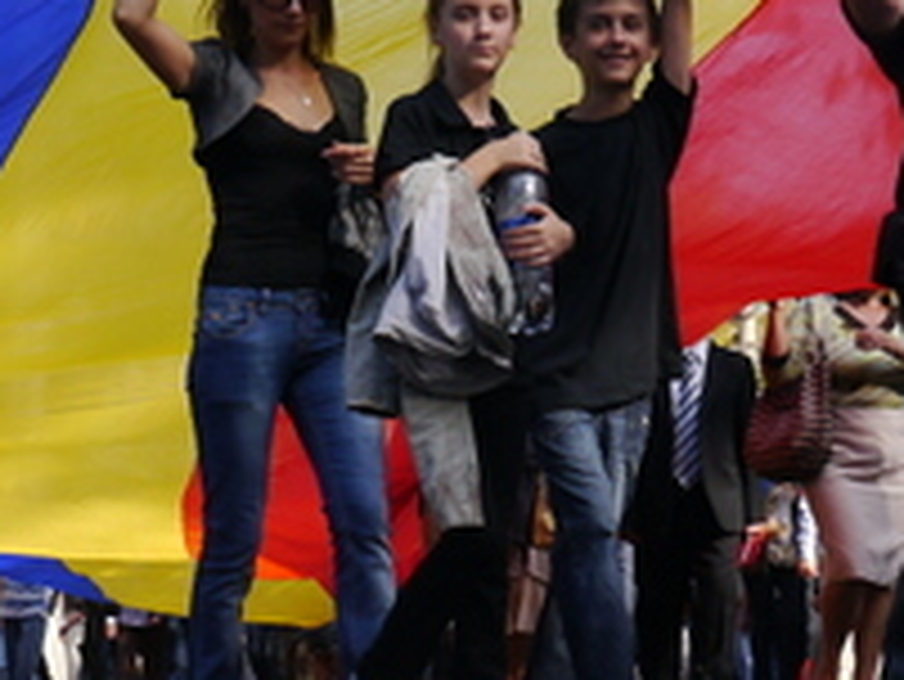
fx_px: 2535
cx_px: 454
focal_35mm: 97
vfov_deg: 15.3
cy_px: 322
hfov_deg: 20.2
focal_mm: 14
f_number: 5.6
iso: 160
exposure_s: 1/250
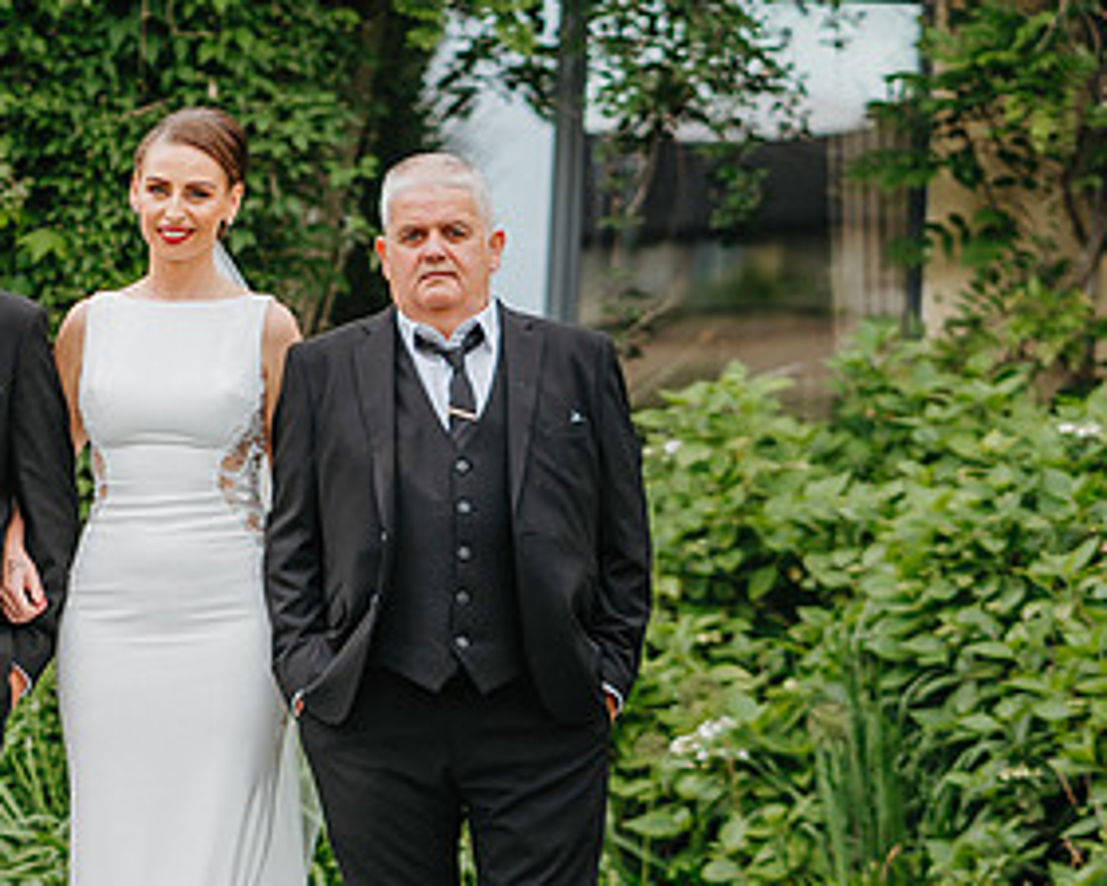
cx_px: -38
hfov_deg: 10.0
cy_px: 620
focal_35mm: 192
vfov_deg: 8.1
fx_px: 6293
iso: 125
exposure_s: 1/640
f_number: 2.8
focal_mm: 85
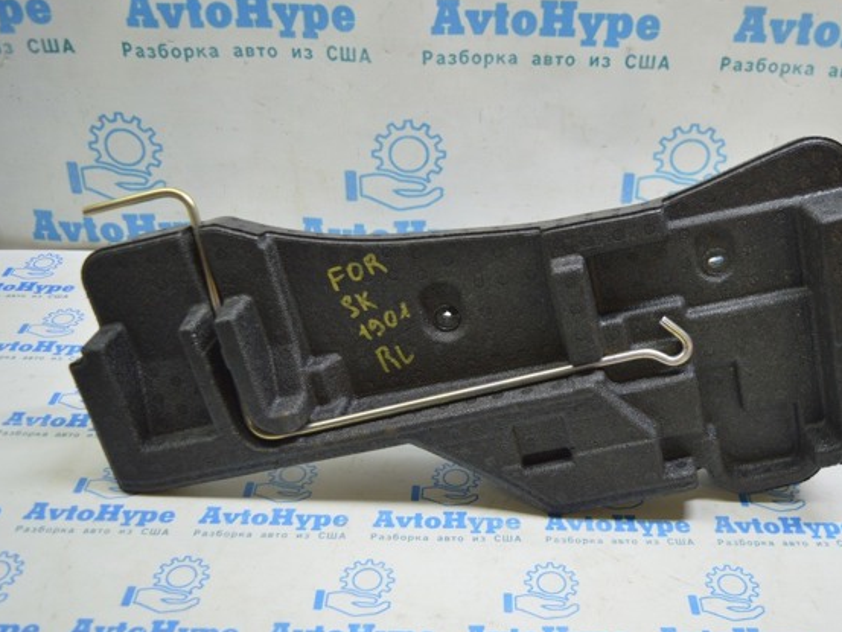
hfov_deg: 46.6
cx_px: 483
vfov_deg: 36.0
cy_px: 313
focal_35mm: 40
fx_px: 973
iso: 400
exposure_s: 1/40
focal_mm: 24
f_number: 4
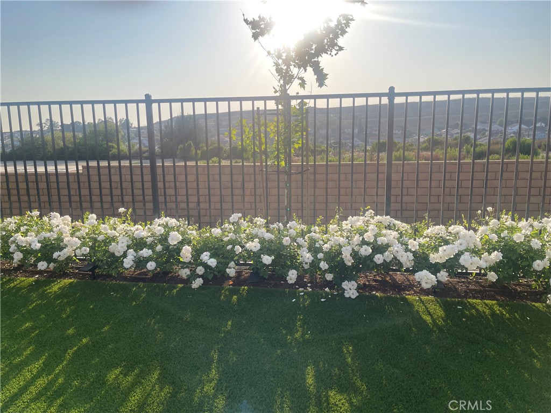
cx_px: 276
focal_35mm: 25
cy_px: 206
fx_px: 398
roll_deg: +2.2
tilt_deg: -10.7
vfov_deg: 54.9
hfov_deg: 69.4
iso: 32
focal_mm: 5.1
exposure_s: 1/2387
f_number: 1.6
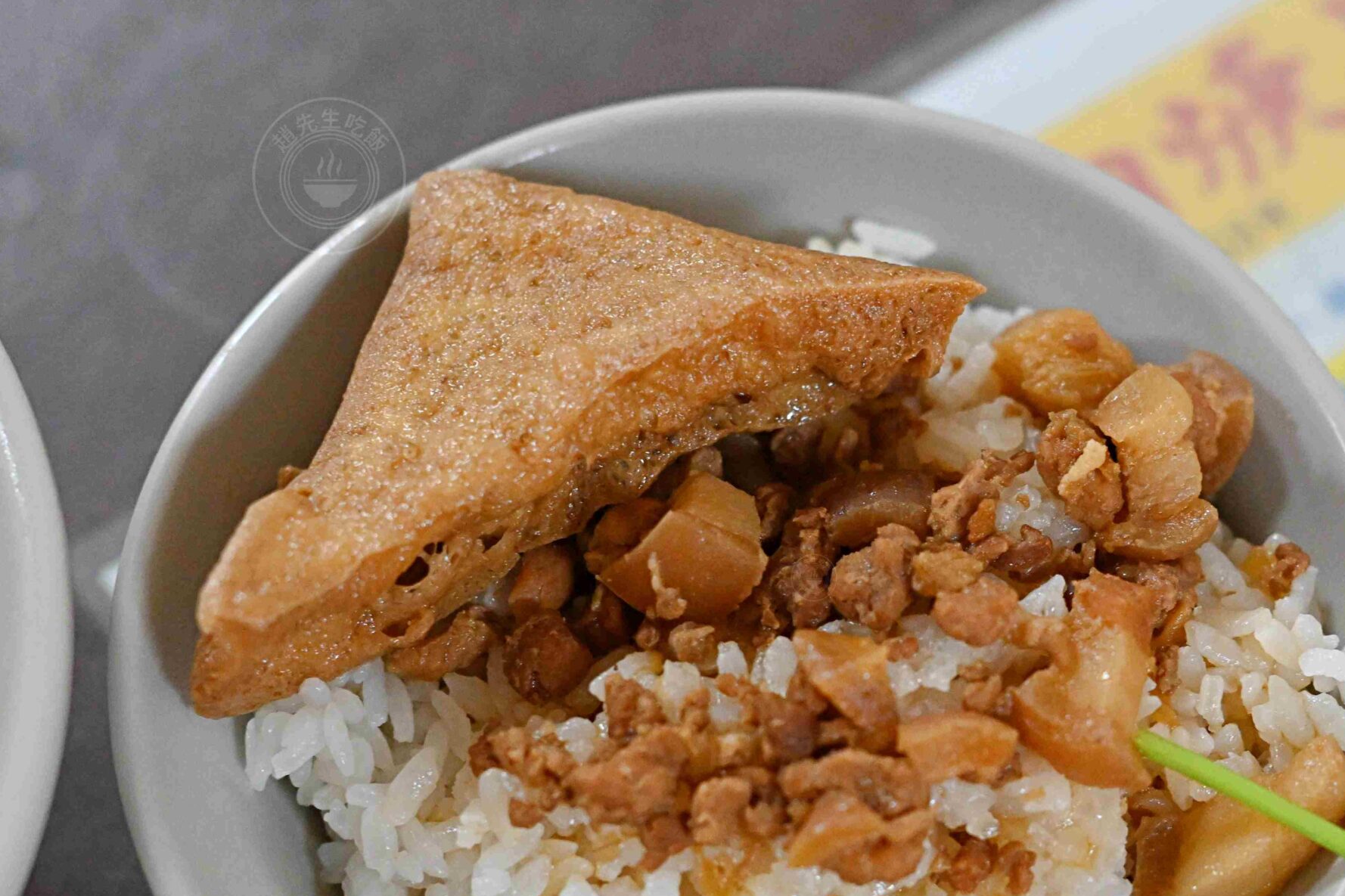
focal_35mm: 108
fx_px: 4034
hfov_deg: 18.9
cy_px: 608
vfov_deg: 12.7
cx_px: 932
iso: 3600
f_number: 3.2
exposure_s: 1/200
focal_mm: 50
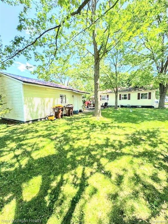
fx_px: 91
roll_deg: +0.1
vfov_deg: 102.1
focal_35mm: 14
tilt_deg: -5.2
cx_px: 84
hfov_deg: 85.7
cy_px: 112
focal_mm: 2.22
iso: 40
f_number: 2.2
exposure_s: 1/366
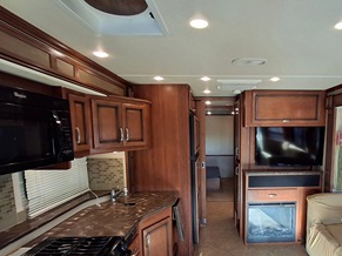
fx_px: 217
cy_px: 166
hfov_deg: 74.5
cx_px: 222
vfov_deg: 59.9
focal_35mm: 22
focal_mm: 1.64
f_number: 2.2
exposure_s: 1/40
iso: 40
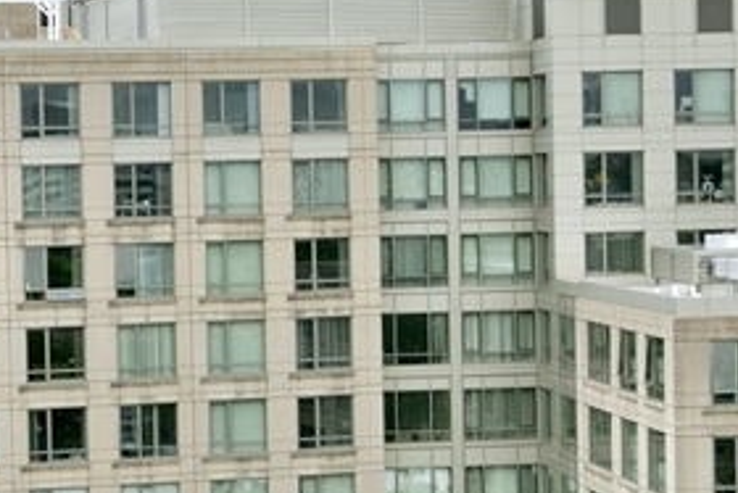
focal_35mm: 128
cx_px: 132
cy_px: 273
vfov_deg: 10.7
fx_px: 2625
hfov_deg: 15.9
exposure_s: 1/125
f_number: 5.6
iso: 100
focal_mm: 35
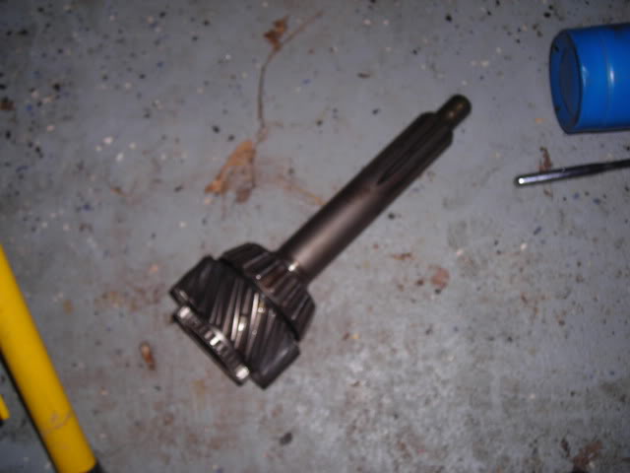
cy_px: 236
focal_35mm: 41
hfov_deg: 45.8
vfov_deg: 35.1
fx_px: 746
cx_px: 315
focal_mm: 6.8
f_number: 6.6
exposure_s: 1/60.1
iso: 50
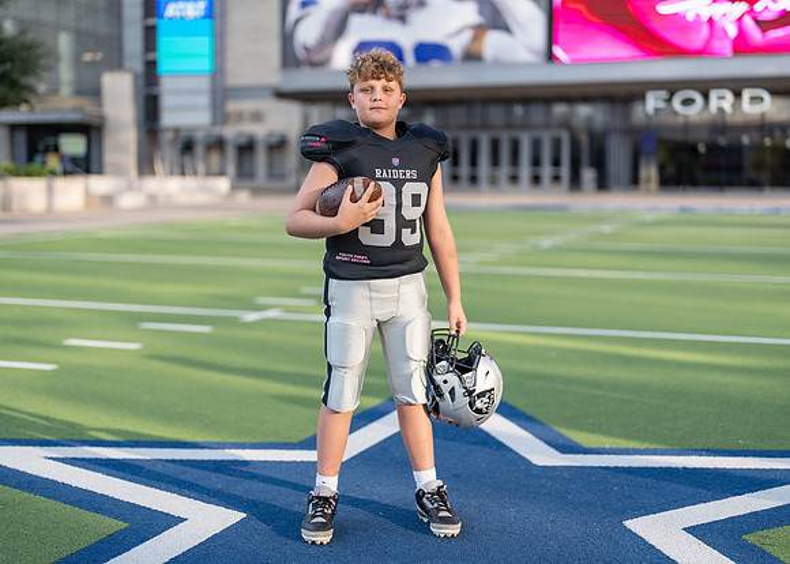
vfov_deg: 27.0
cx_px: 395
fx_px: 1175
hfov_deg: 37.2
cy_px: 282
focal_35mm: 52
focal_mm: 50
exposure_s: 1/2500
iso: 100
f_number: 1.2
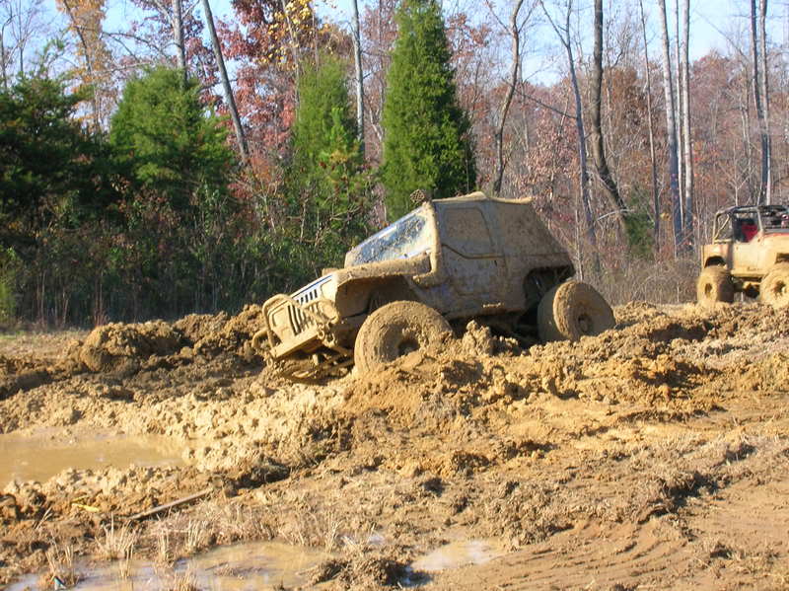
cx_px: 394
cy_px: 296
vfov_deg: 19.9
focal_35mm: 74
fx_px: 1686
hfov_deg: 26.3
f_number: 6.7
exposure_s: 1/74.5
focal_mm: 12.3
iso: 50
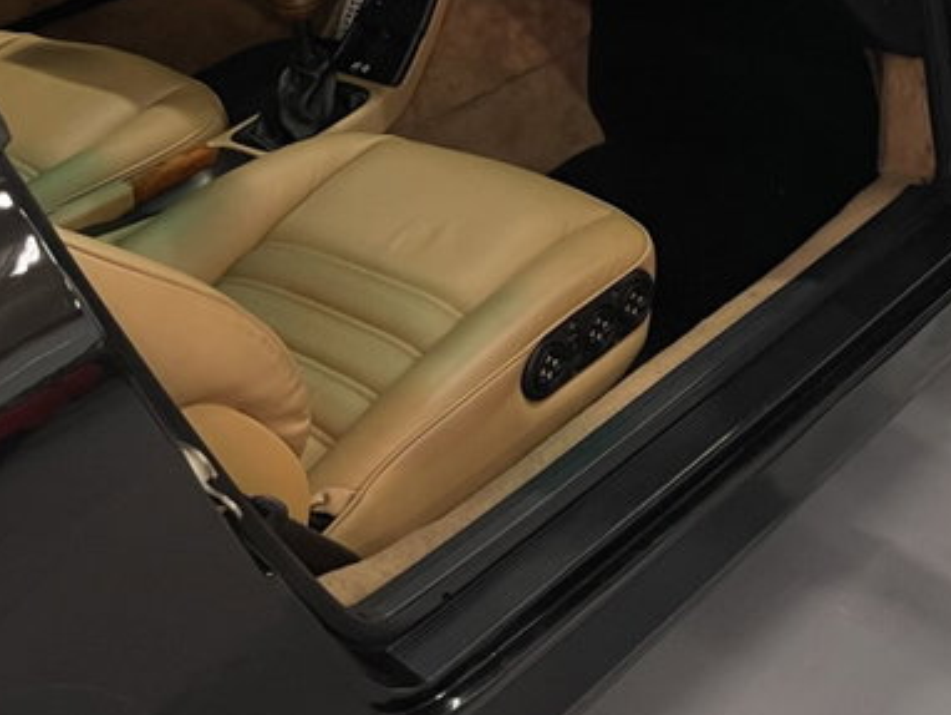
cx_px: 864
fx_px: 1842
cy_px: -45
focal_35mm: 67
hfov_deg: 27.8
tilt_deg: -21.0
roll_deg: +1.3
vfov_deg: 21.0
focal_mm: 5.1
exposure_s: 1/50
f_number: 1.6
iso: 100
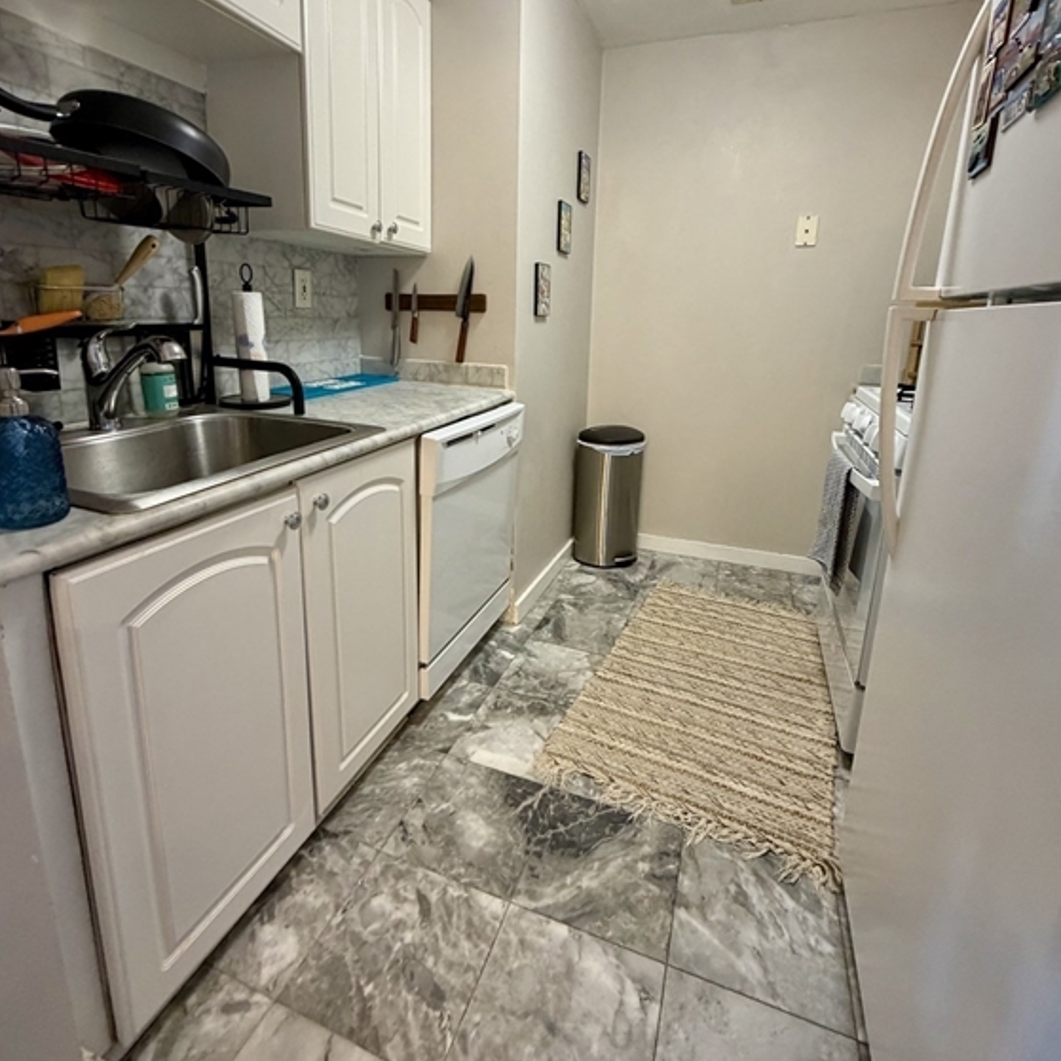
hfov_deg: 84.0
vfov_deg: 83.5
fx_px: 590
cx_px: 526
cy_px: 456
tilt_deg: -12.3
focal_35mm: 17
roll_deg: -3.4
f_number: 2.2
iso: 250
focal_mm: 2.22
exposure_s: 1/60
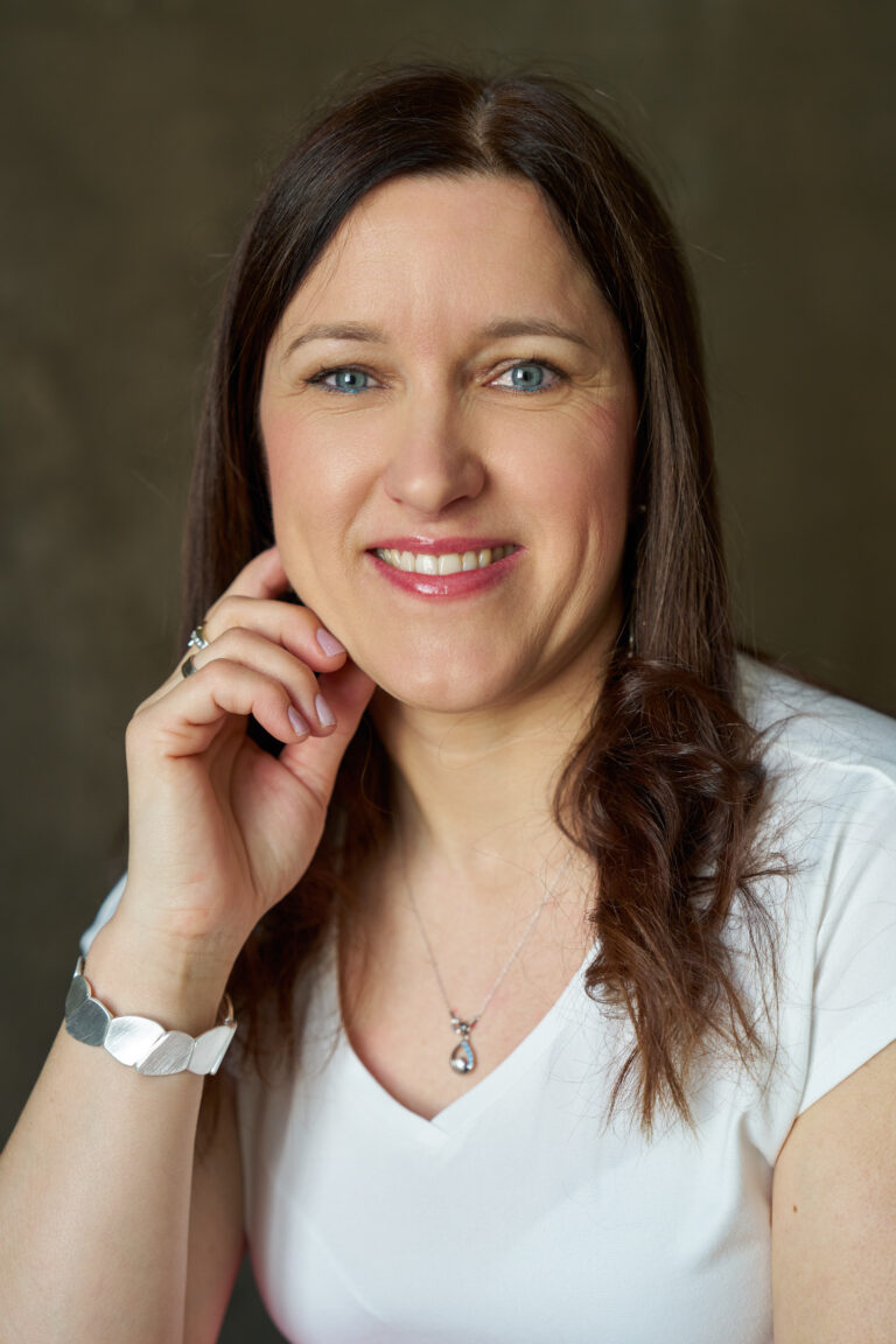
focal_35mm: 66
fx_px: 2464
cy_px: 672
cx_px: 448
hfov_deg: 20.6
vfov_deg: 30.5
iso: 640
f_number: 2.8
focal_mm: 66
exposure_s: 1/125
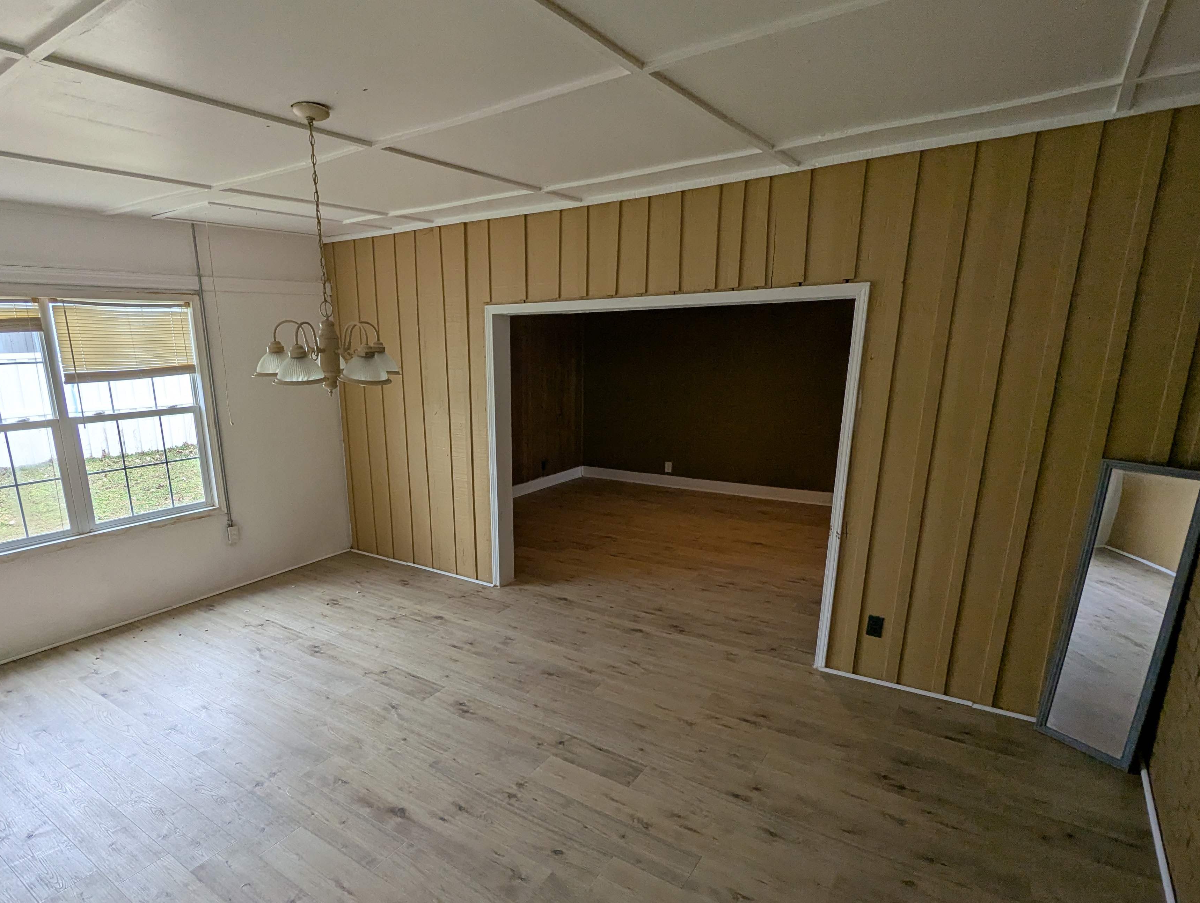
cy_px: 514
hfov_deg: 84.1
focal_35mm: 19
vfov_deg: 68.5
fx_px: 660
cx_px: 514
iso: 79
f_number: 2.2
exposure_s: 1/114
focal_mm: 2.35
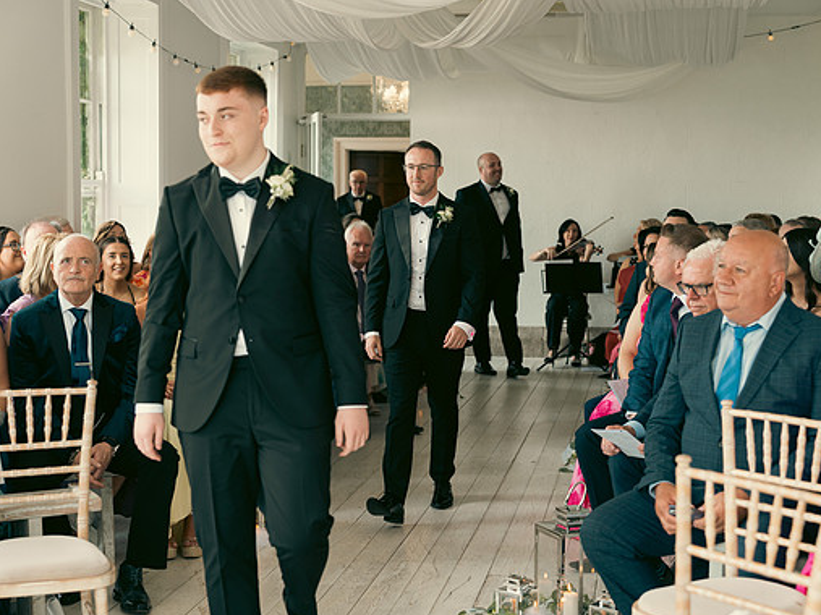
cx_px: 413
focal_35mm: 55
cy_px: 312
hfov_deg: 34.9
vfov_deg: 26.5
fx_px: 1304
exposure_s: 1/160
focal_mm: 50
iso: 640
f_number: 3.5
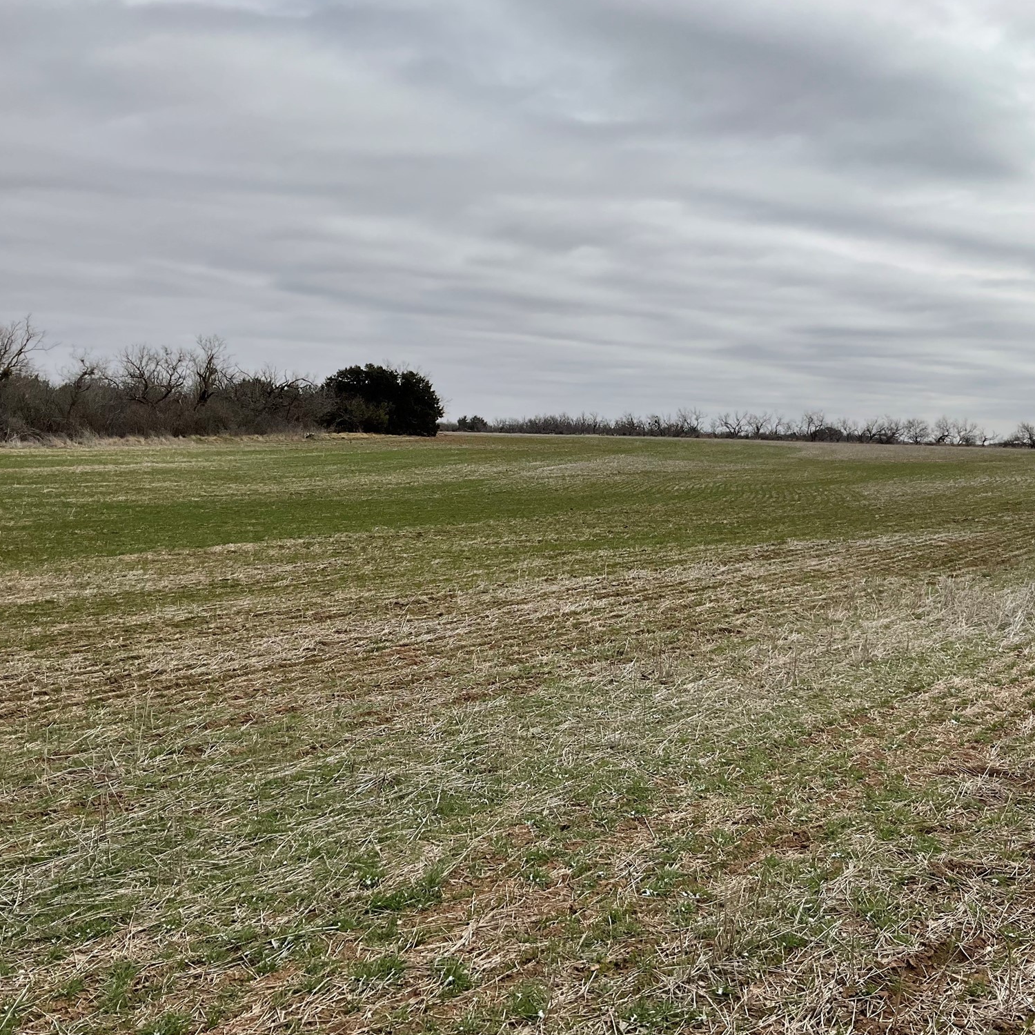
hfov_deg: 46.9
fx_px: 1184
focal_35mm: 35
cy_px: 523
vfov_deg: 47.2
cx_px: 635
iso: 25
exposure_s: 1/4405
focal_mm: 3
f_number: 1.8
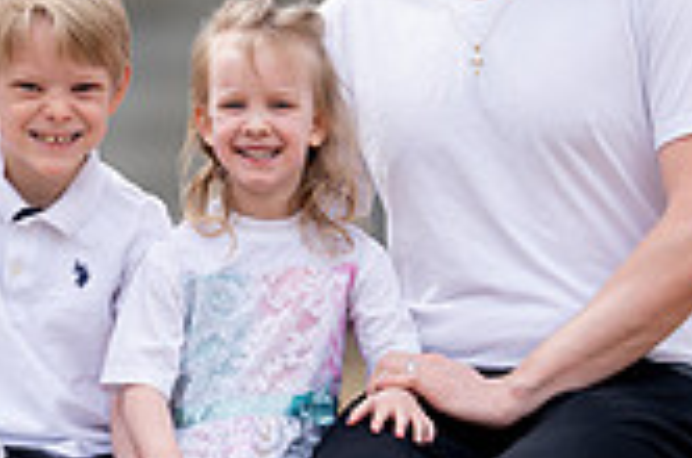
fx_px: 7597
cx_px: 129
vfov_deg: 3.5
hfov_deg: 5.2
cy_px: 281
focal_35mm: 396
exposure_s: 1/2500
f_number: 2
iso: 100
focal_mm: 113
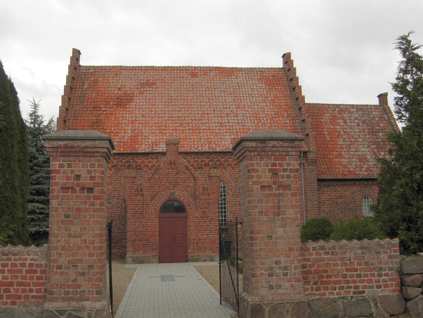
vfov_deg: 39.7
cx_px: 212
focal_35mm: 36
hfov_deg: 51.4
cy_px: 159
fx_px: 440
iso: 50
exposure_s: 1/287
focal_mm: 7.5
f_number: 3.4
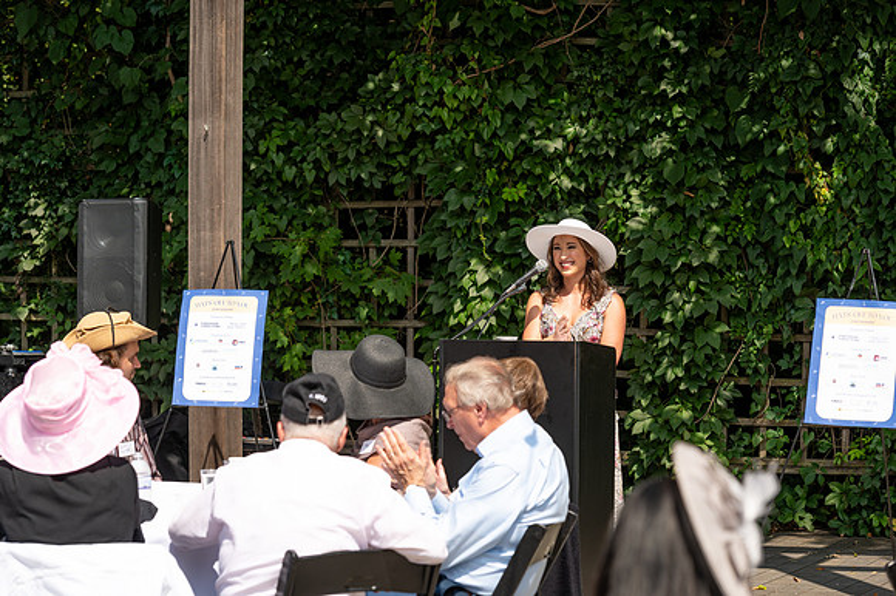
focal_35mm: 112
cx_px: 448
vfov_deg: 12.2
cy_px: 298
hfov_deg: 18.3
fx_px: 2786
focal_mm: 112
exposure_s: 1/800
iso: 100
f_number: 5.6
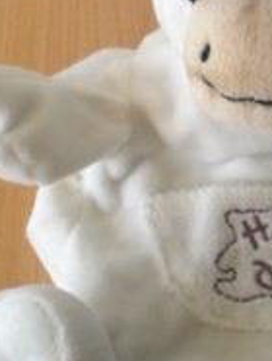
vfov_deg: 18.5
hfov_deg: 13.8
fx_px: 1108
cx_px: 276
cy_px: 111
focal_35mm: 106
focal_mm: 6.3
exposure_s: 1/78.5
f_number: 3.1
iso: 64
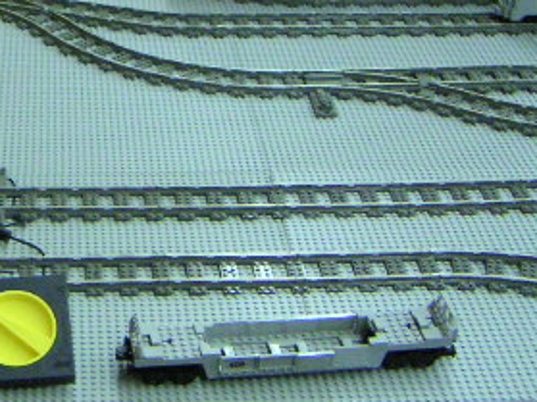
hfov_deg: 22.0
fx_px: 1318
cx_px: -19
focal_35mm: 85
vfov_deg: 17.3
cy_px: 115
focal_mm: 4.8
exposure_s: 1/30
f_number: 2.8
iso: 400
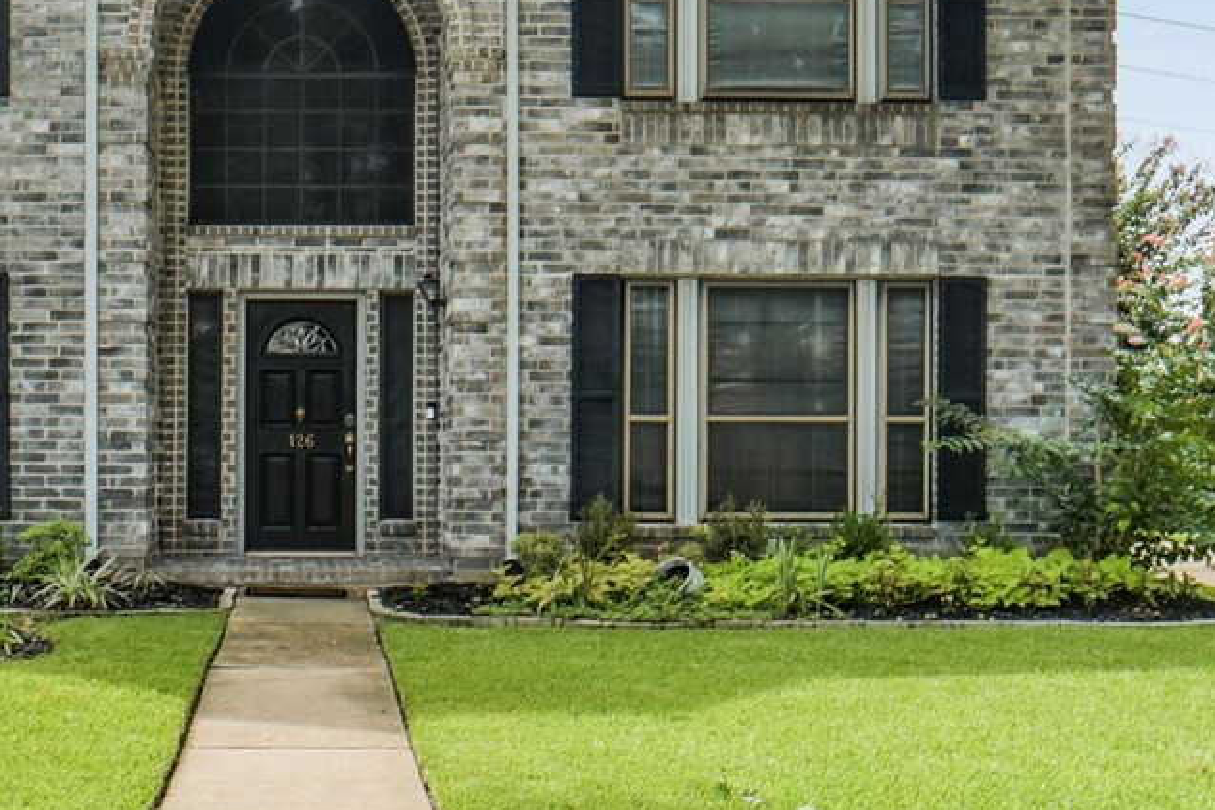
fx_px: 1620
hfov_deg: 39.9
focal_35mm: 48
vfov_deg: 28.1
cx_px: 299
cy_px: 411
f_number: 11
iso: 500
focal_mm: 14
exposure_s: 1/320
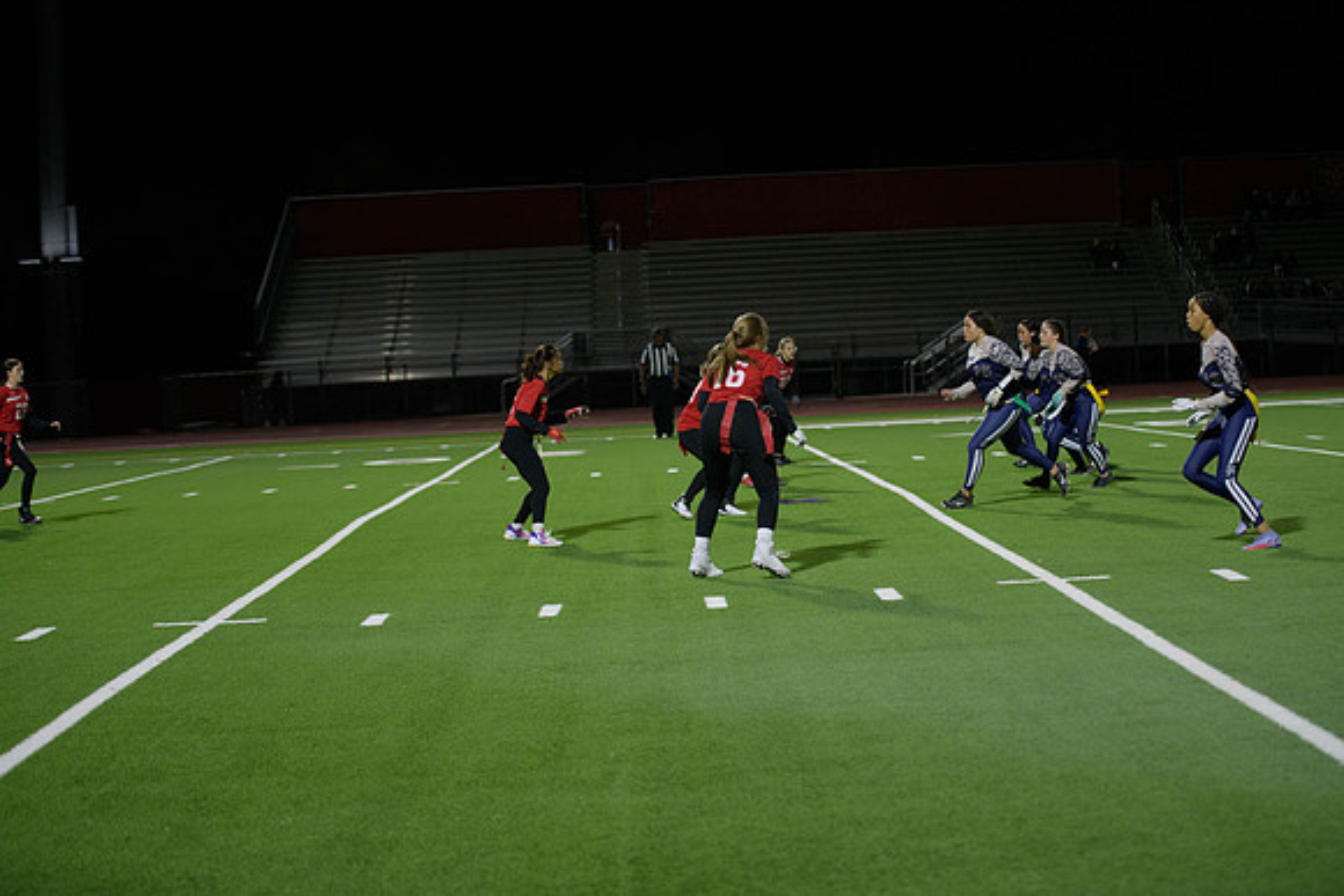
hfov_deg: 28.1
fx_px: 2689
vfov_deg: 18.9
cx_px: 672
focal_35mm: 72
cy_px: 448
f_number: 2.8
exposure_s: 1/640
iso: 2000
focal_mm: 72
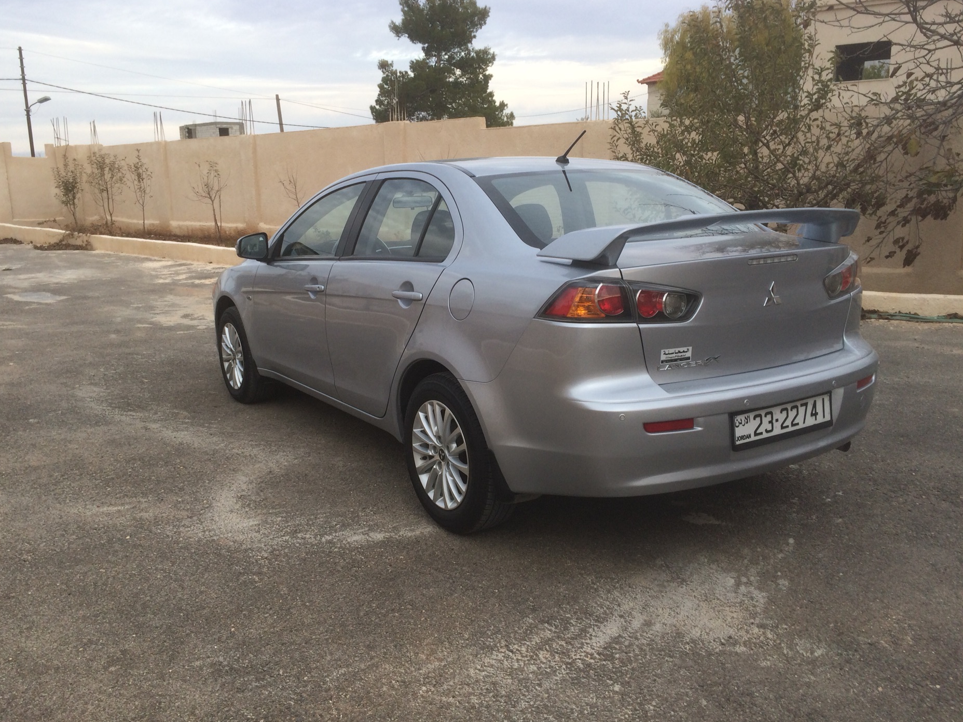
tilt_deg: -12.7
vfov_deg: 46.8
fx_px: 835
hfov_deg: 60.0
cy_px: 353
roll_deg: +1.0
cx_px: 465
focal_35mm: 30
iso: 32
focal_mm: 4.15
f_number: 2.2
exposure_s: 1/419
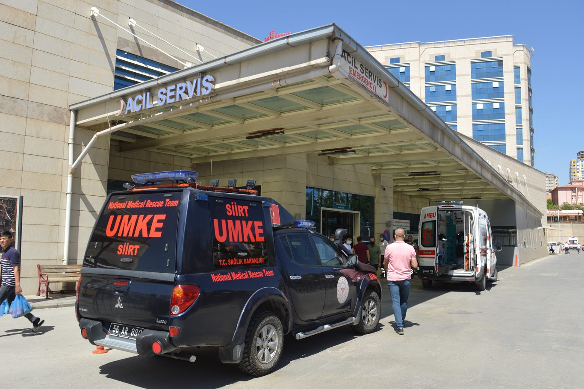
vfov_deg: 43.6
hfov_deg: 61.9
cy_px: 194
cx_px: 292
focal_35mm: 30
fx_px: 487
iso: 100
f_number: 8
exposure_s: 1/200
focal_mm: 20
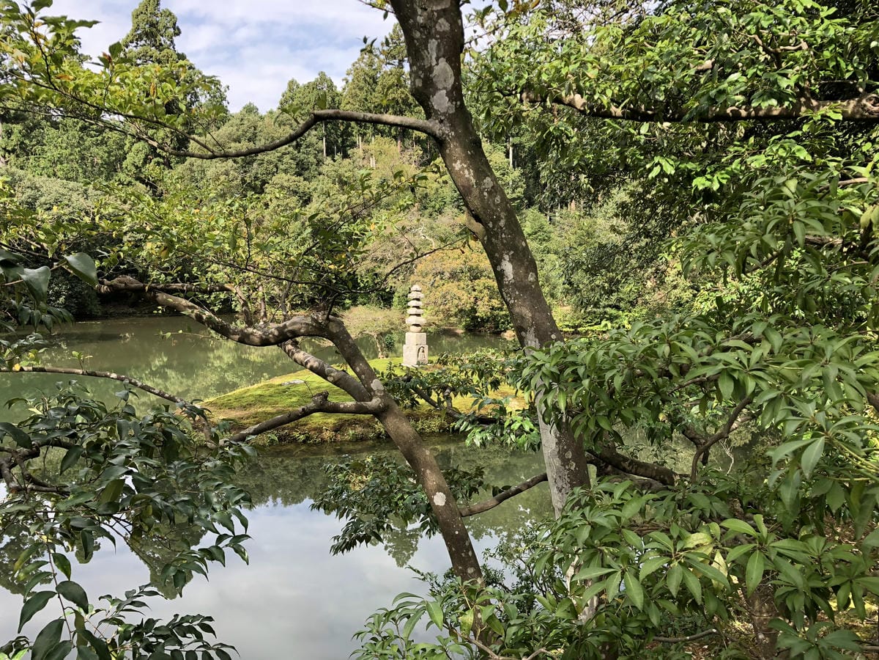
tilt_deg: -5.1
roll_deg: -0.9
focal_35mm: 29
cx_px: 440
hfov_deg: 61.7
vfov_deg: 48.2
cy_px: 330
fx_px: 736
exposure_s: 1/436
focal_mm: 3.99
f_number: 1.8
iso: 20
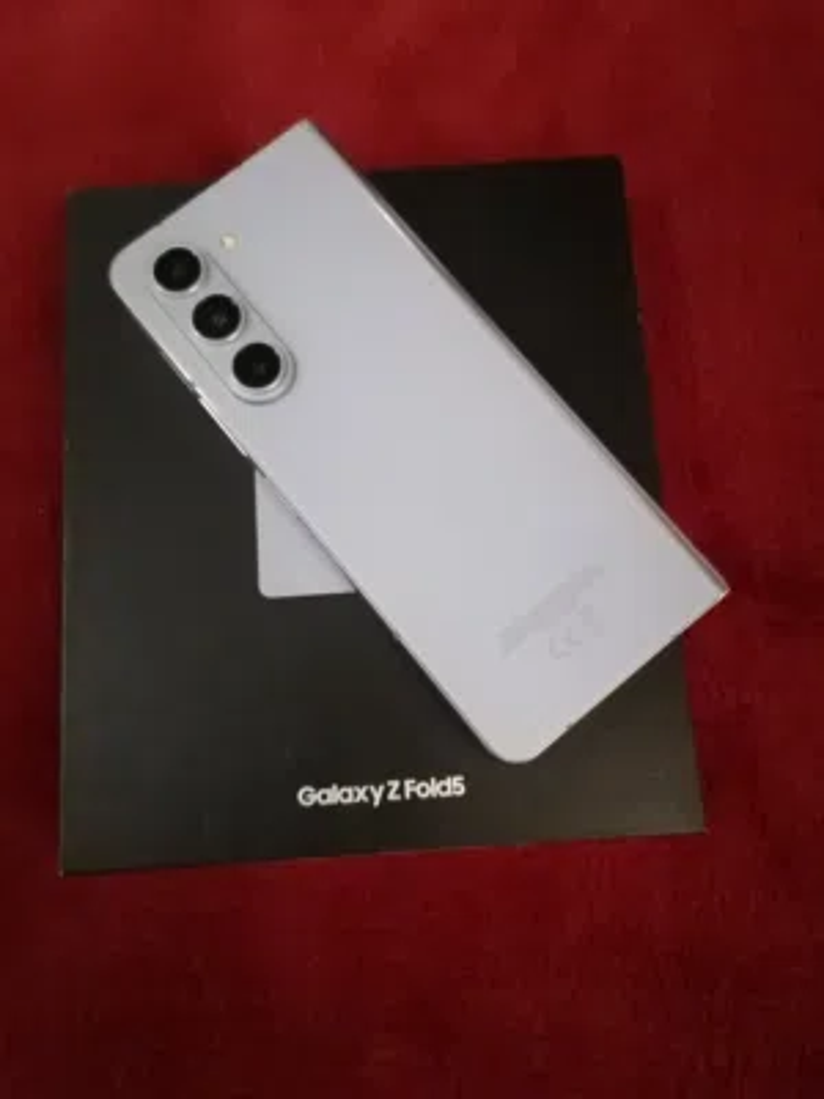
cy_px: 550
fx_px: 857
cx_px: 412
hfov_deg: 51.4
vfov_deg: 65.3
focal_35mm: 27
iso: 1250
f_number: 1.8
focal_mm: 5.3
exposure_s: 1/25
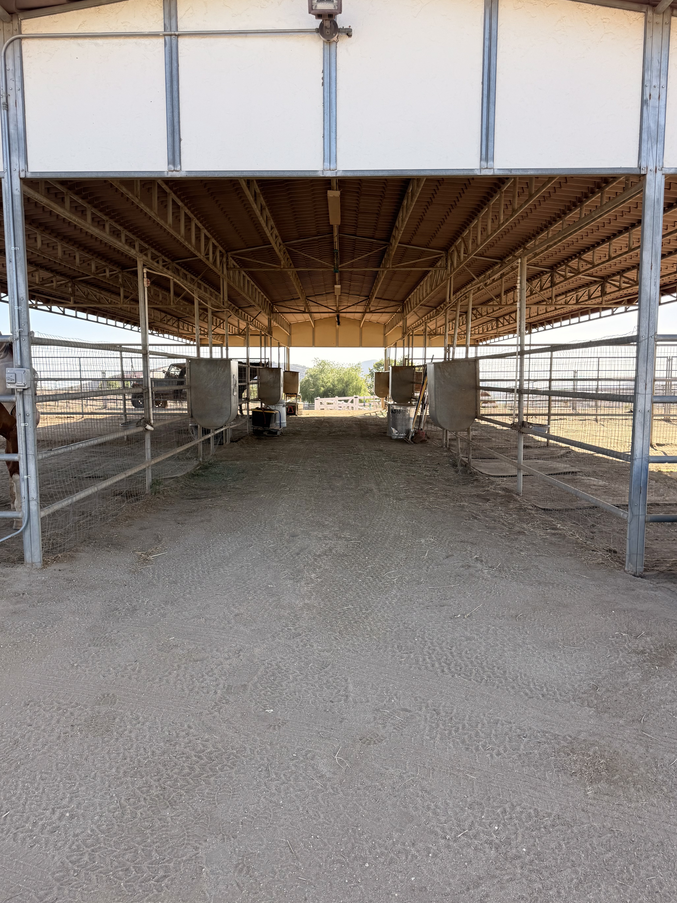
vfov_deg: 69.4
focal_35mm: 25
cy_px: 449
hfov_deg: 54.9
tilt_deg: -6.2
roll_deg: +0.1
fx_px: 652
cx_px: 332
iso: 100
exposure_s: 1/1271
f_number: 1.78
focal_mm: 6.76
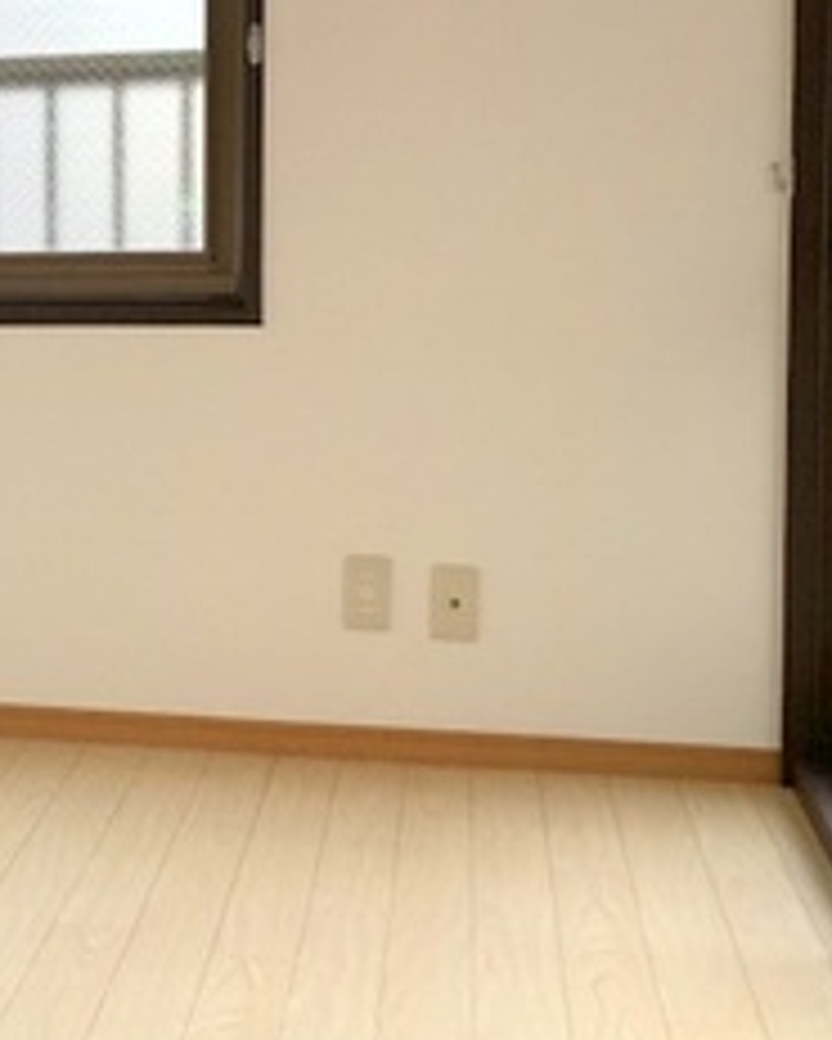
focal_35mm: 71
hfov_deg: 19.8
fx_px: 2184
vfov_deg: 26.7
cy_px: 383
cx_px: -247
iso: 20
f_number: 1.8
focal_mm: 3.99
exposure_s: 1/127
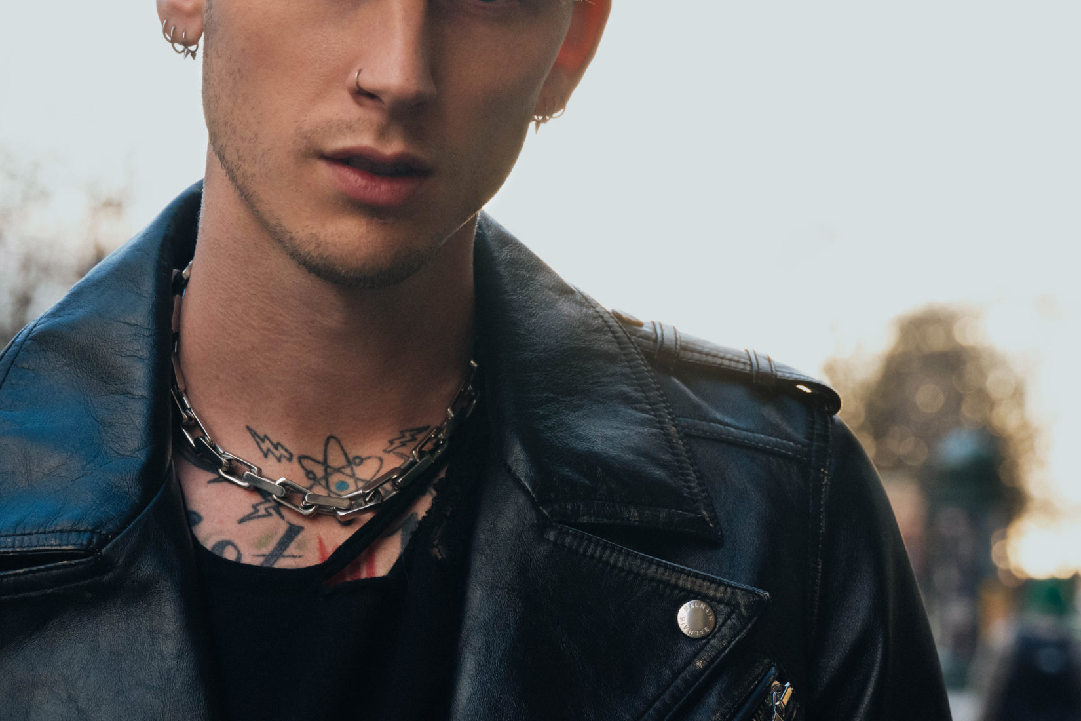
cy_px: 242
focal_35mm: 135
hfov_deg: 15.2
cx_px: 455
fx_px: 4053
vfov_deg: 10.2
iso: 1600
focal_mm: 87
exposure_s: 1/400
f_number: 7.1
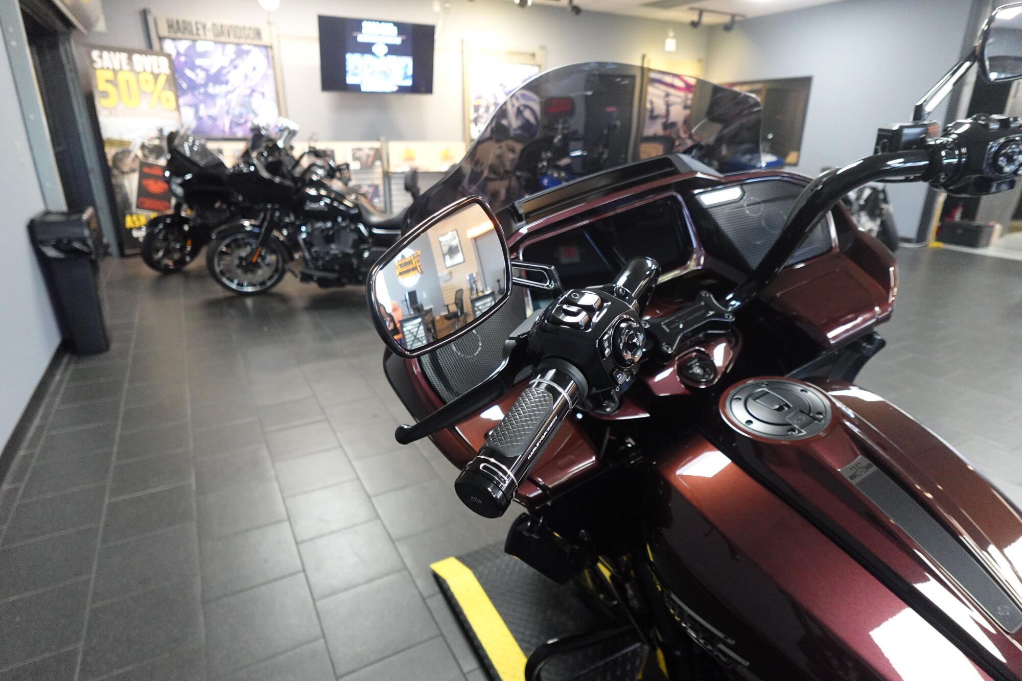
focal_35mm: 20
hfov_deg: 84.0
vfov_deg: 61.9
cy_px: 340
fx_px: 568
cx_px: 511
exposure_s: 1/125
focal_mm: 7.6
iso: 1600
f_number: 2
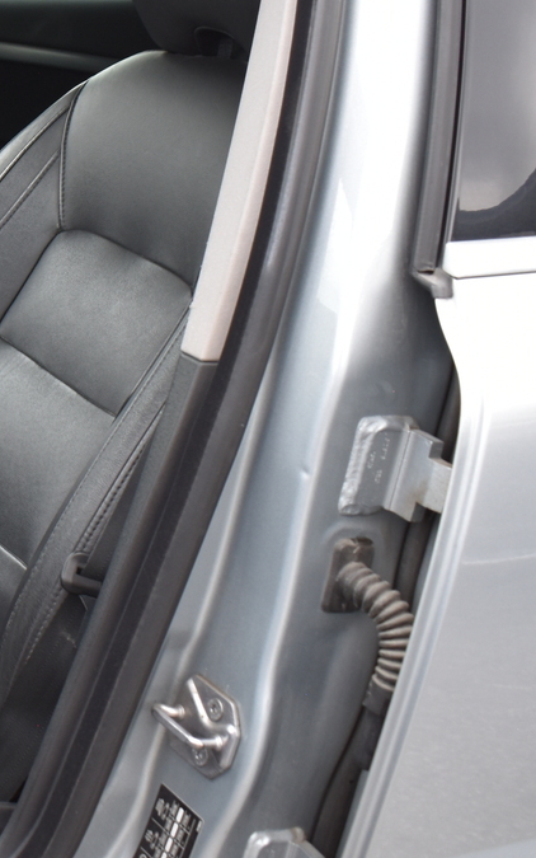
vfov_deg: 31.0
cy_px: 342
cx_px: -304
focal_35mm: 66
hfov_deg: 17.4
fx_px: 1542
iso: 250
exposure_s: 1/125
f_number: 5.6
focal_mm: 18
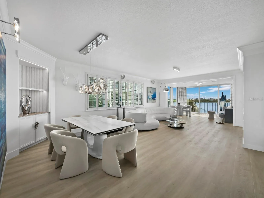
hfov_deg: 102.0
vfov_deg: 85.7
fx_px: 107
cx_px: 132
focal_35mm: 14
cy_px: 99
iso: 400
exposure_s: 1/6
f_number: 11
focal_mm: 7
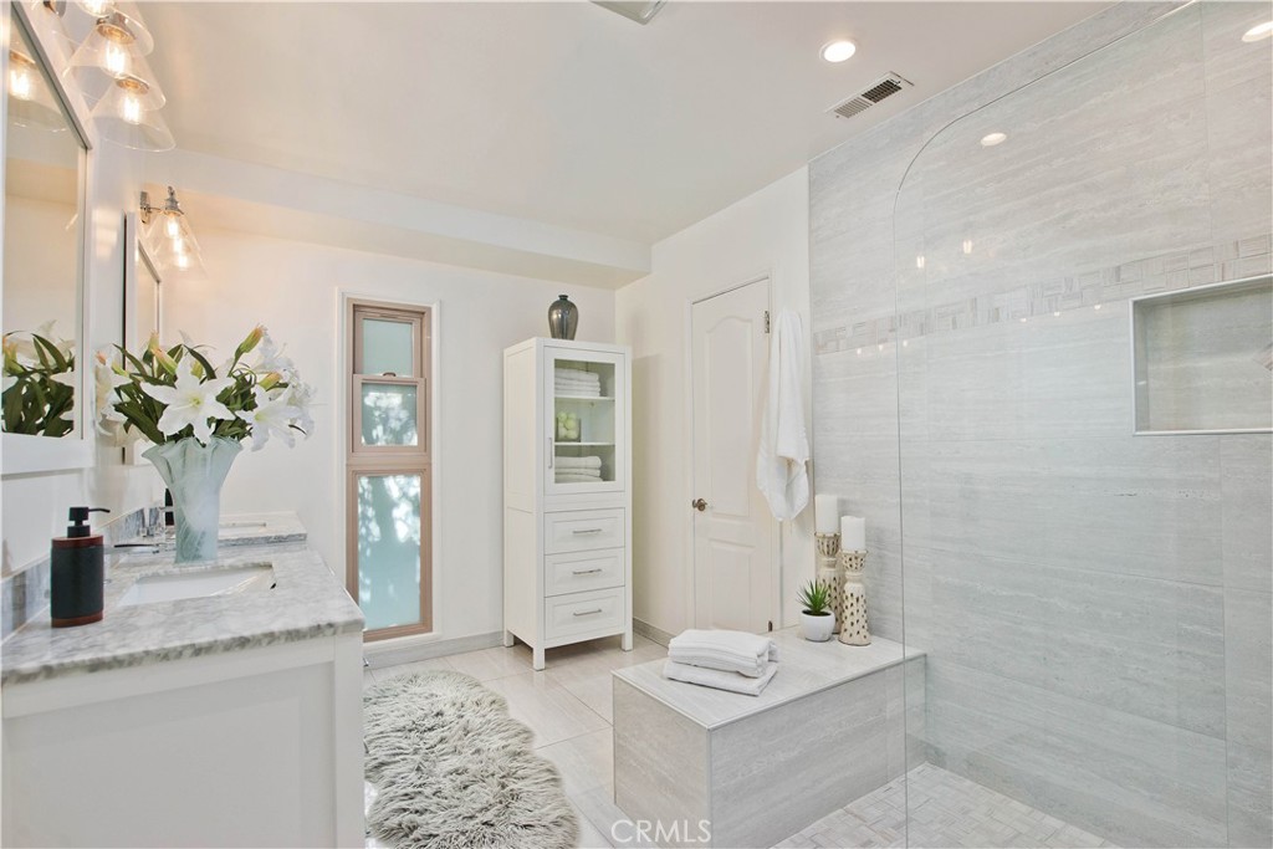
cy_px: 424
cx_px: 636
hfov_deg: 93.3
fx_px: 601
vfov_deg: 70.5
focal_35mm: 17
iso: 400
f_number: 5.6
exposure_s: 1/500
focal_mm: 17
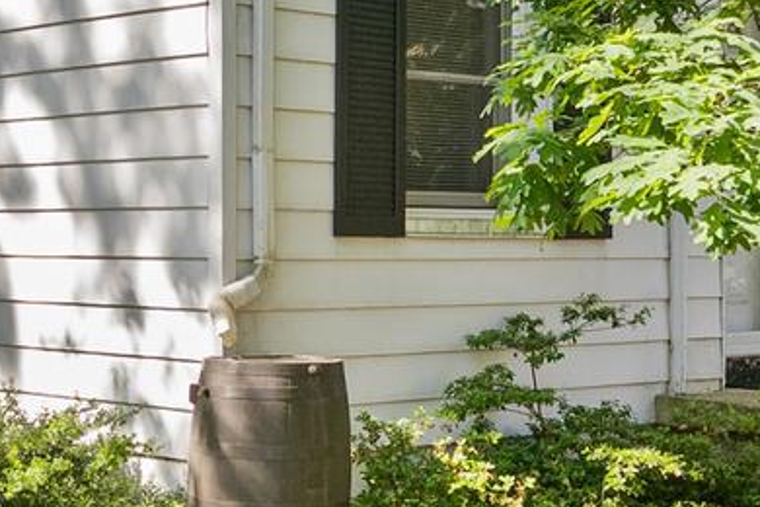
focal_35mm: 84
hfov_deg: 24.1
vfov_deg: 16.1
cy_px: 97
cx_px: 267
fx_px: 1773
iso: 800
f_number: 8
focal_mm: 16
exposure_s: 1/250
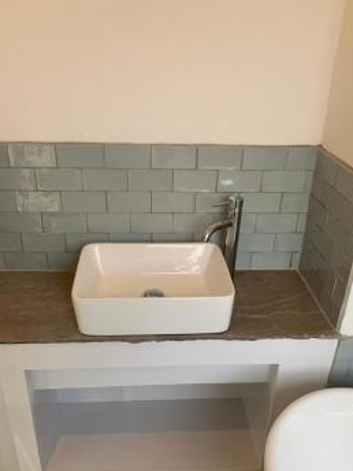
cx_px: 171
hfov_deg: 42.9
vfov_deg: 54.8
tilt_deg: -28.6
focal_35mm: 33
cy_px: 290
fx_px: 449
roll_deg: -0.7
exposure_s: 1/121
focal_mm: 4.25
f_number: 1.8
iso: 64
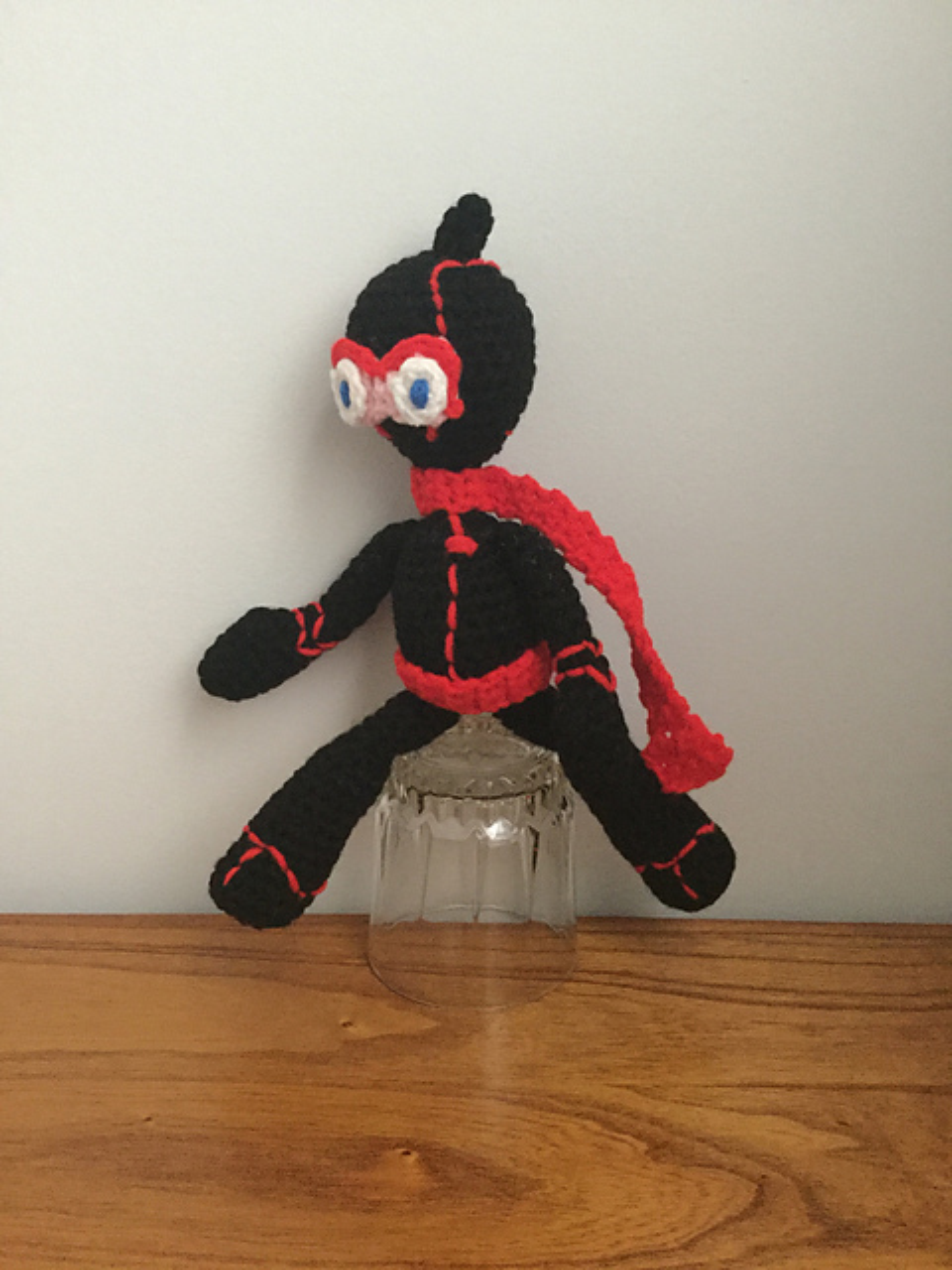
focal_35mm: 31
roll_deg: +0.0
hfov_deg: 45.4
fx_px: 1137
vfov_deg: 58.4
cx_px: 476
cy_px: 635
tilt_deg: -16.2
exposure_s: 1/15
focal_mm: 3.3
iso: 500
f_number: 2.4
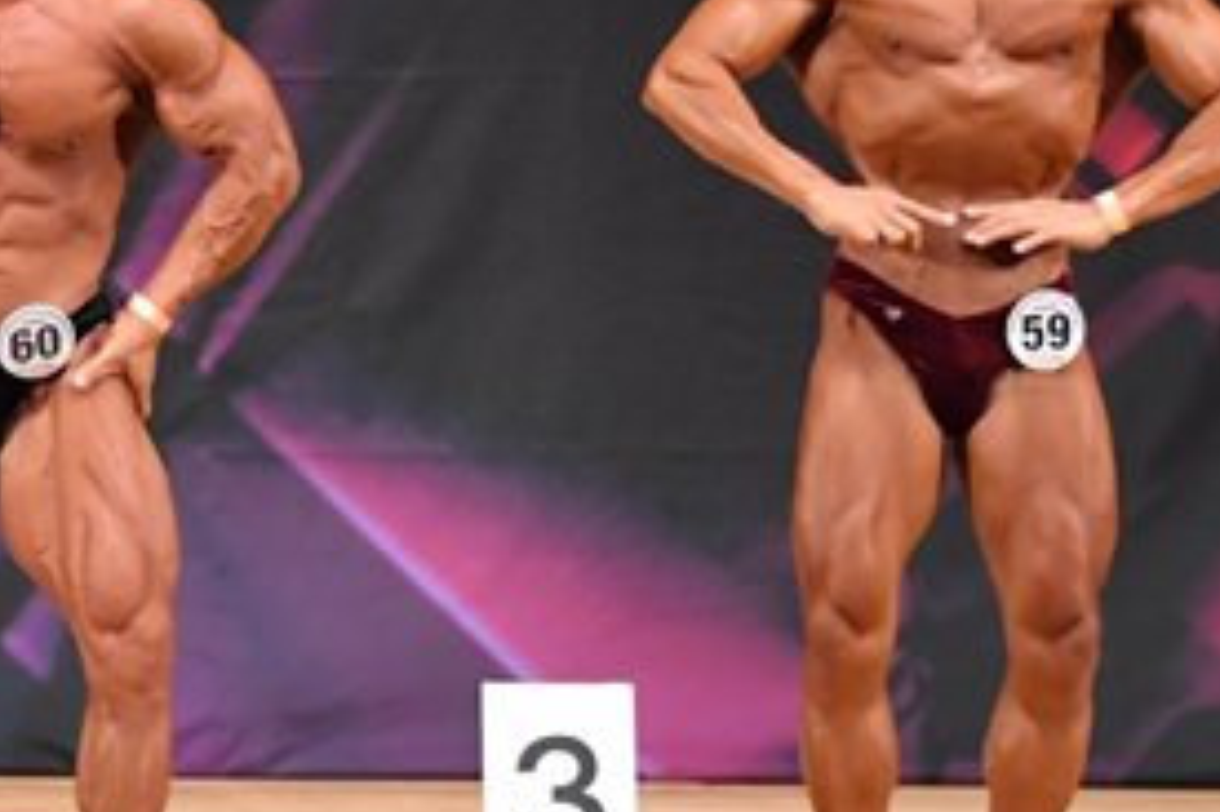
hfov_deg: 4.3
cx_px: -362
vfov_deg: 2.9
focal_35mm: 474
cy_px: 169
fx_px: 16053
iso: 7200
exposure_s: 1/400
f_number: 5.6
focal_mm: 112
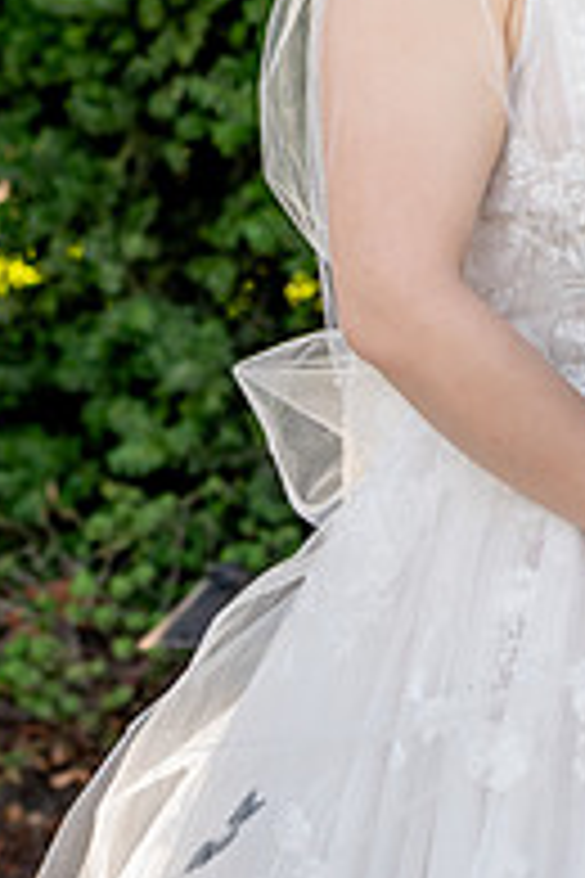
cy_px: 41
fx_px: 5240
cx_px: 608
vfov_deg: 9.5
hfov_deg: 6.4
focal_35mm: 215
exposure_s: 1/400
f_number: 4
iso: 500
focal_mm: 62
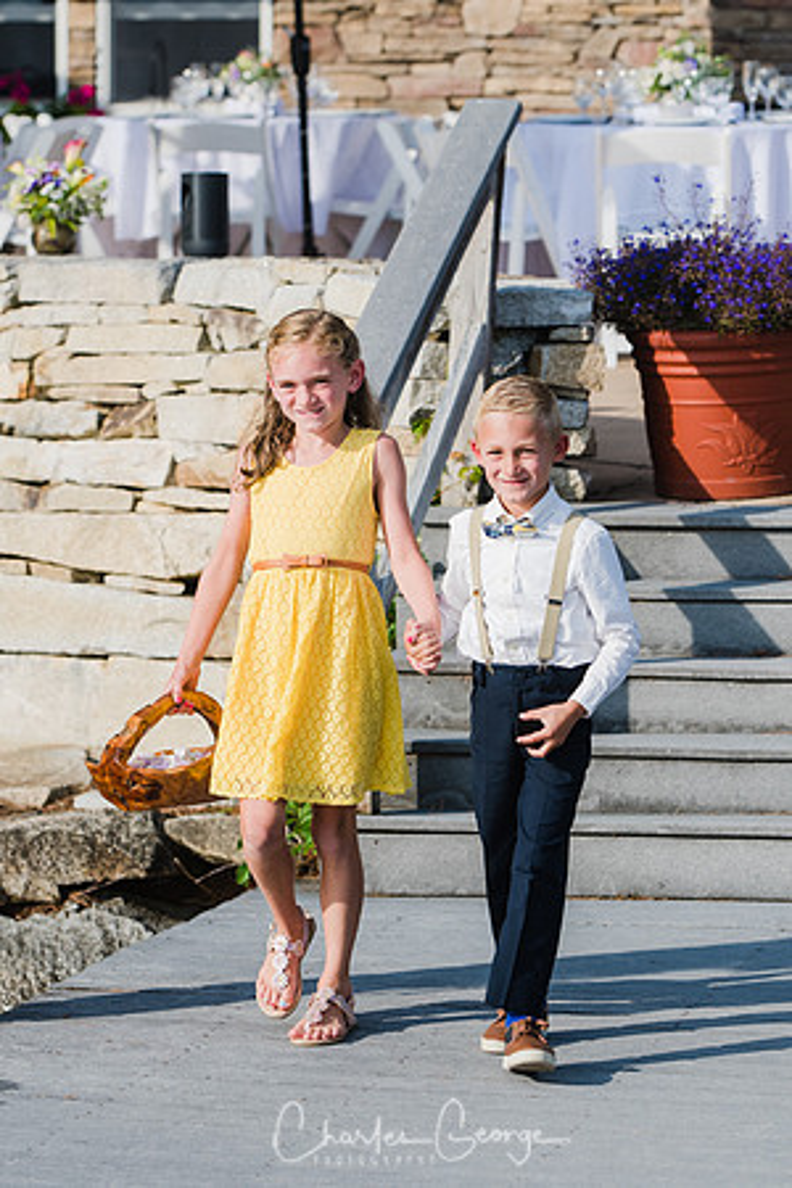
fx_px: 5197
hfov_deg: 8.7
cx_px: 396
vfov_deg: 13.0
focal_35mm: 158
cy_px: 594
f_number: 4
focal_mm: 105
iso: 200
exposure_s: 1/2000
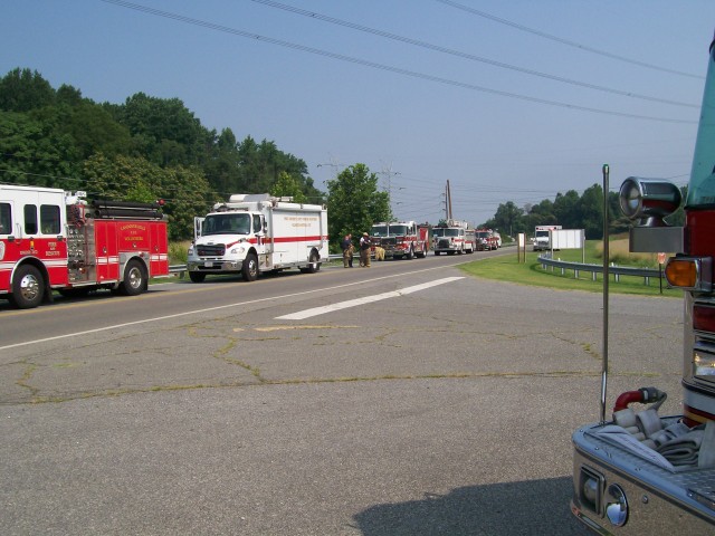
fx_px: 744
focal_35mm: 36
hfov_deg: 51.4
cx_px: 358
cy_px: 268
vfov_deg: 39.7
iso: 80
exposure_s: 1/840
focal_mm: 6
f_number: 4.8
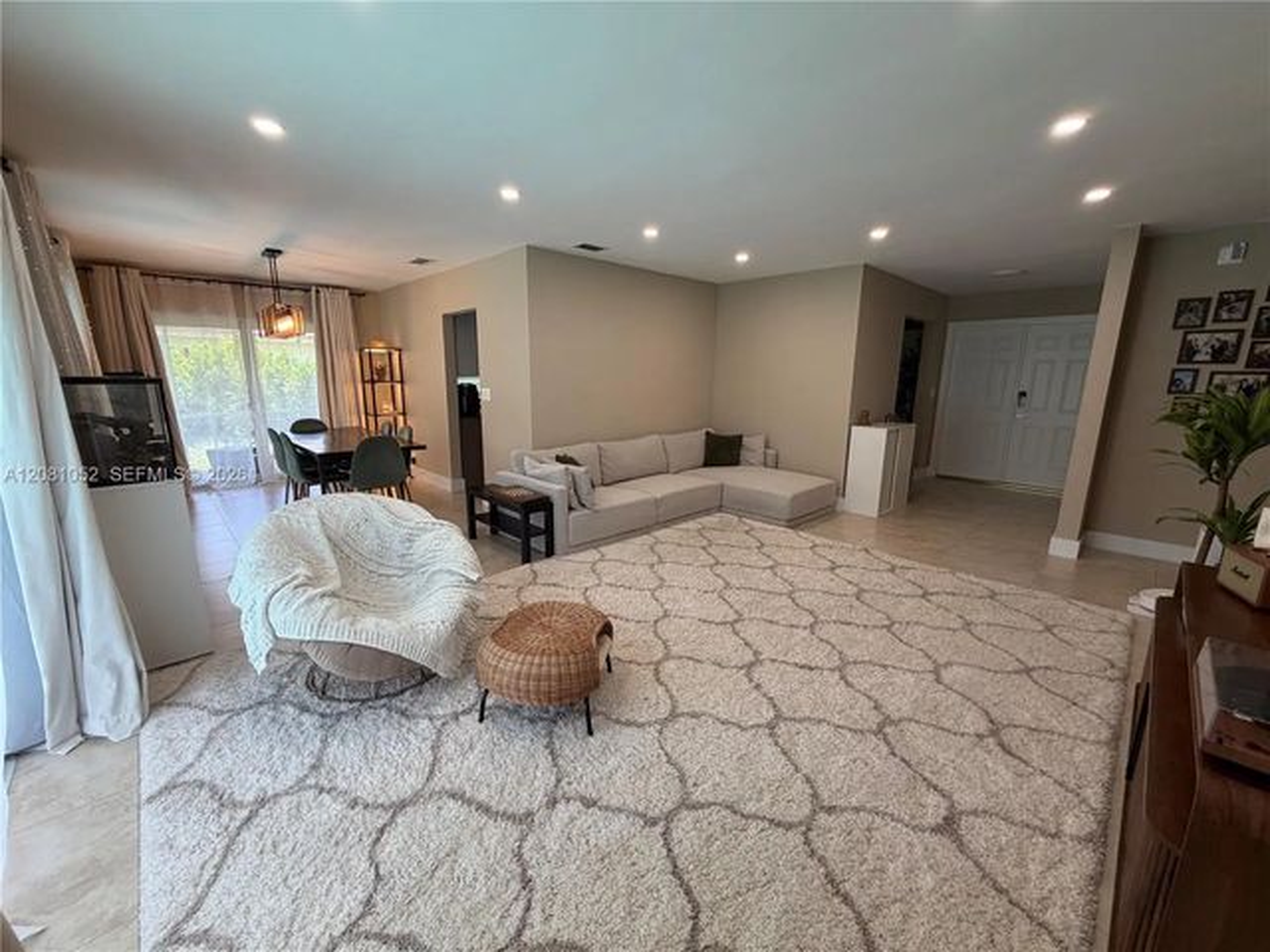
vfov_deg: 85.7
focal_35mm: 14
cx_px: 635
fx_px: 514
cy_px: 476
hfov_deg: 102.1
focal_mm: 2.22
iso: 160
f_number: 2.2
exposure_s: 1/120
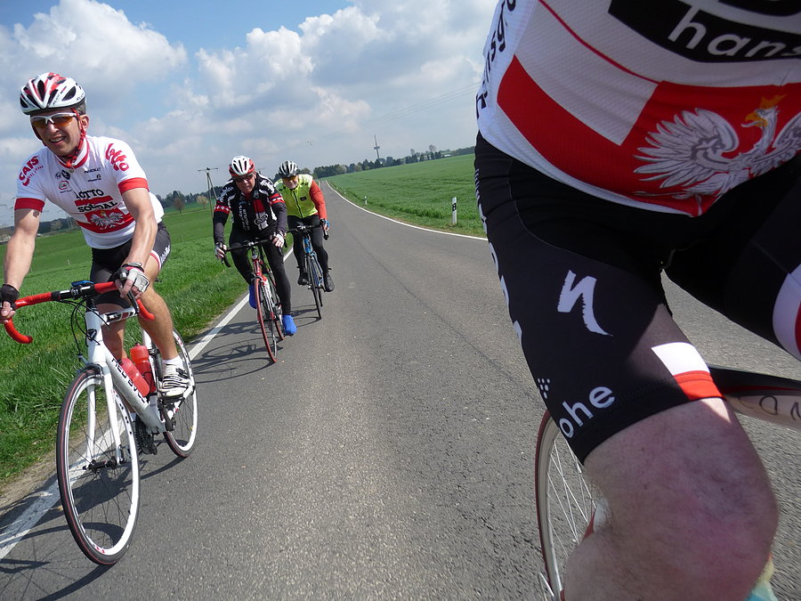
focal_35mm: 28
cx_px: 400
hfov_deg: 63.4
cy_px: 300
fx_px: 648
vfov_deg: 49.7
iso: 100
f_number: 3.3
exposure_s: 1/1300
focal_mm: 4.7
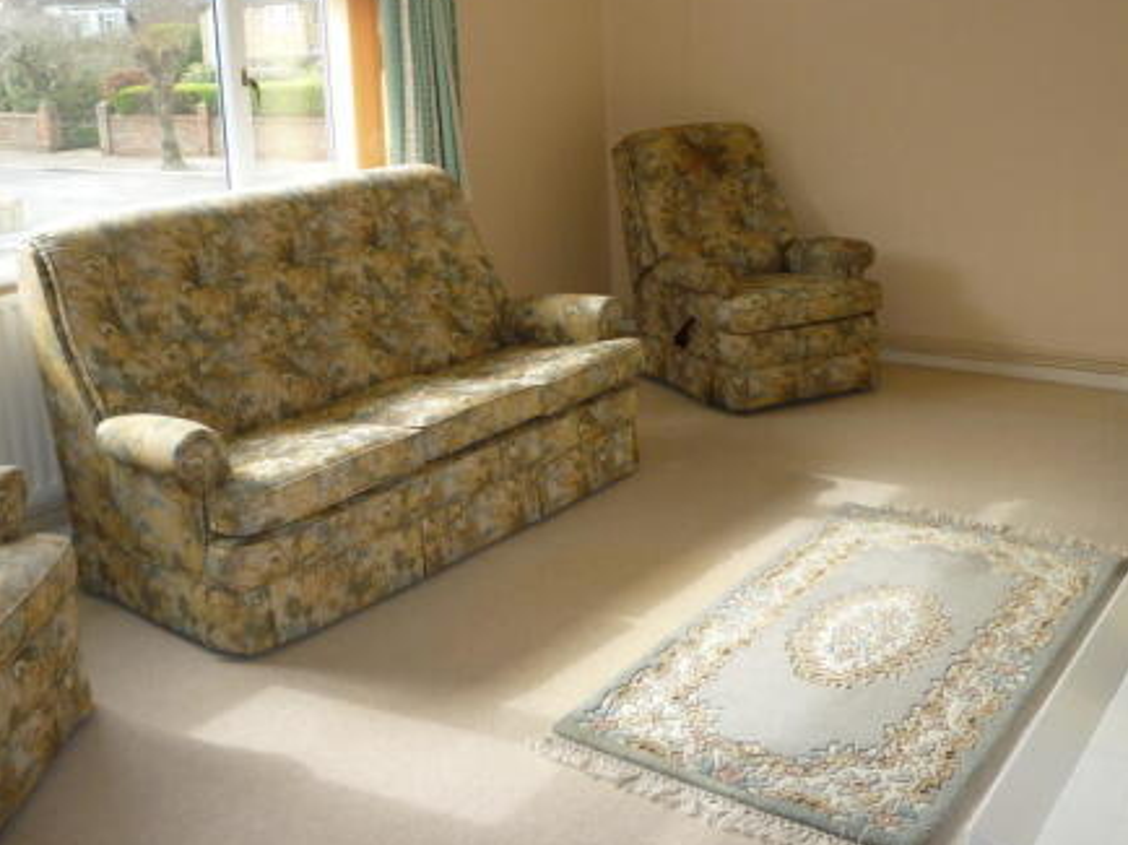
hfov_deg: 47.8
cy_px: 300
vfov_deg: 36.5
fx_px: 1270
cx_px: 503
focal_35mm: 39
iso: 100
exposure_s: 1/100
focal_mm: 5.2
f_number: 3.3
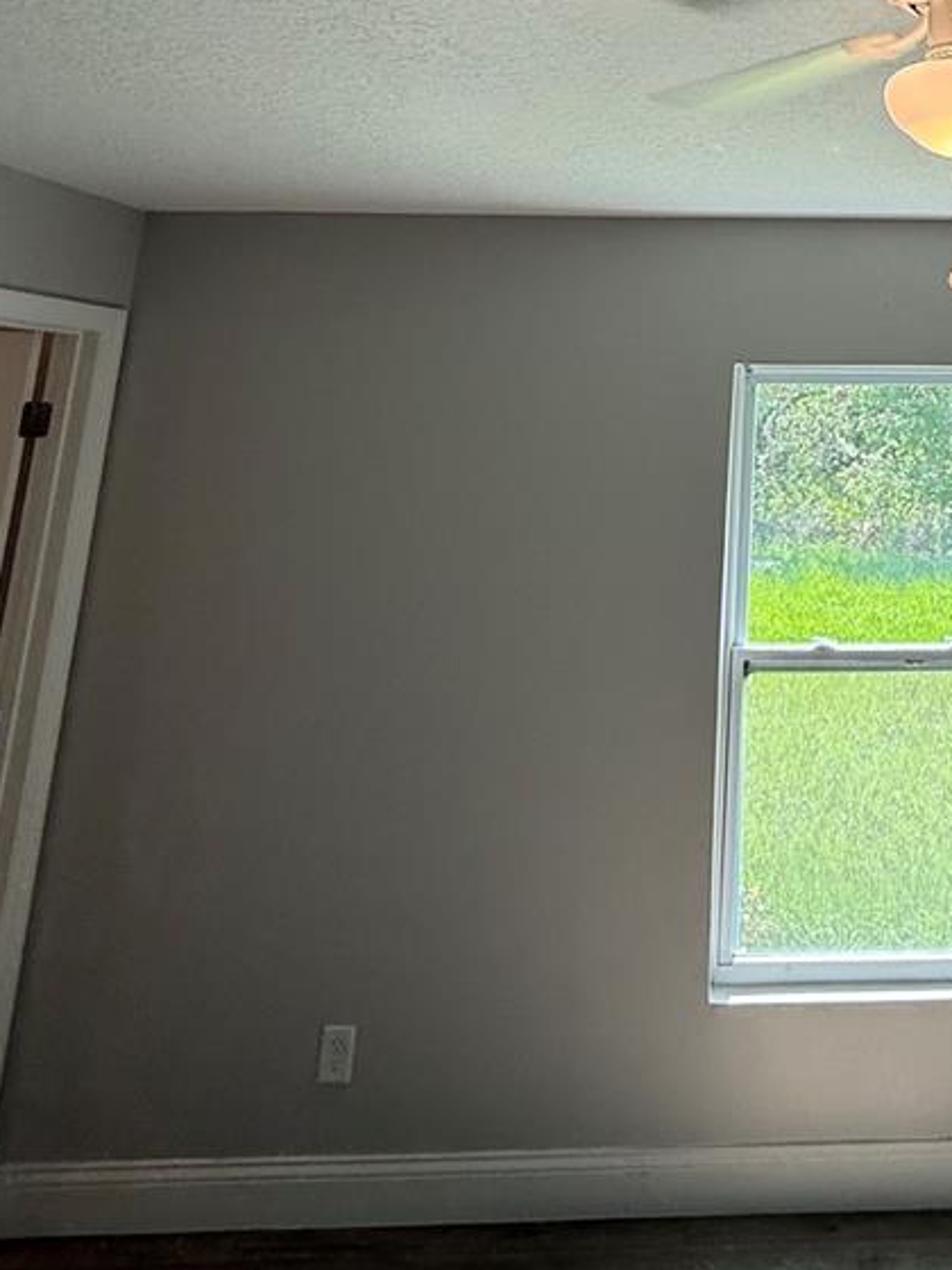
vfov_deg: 54.5
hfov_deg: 41.2
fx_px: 1100
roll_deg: -2.1
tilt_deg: +12.9
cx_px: 936
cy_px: 202
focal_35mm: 30
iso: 64
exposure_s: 1/120
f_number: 2.2
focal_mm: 2.22
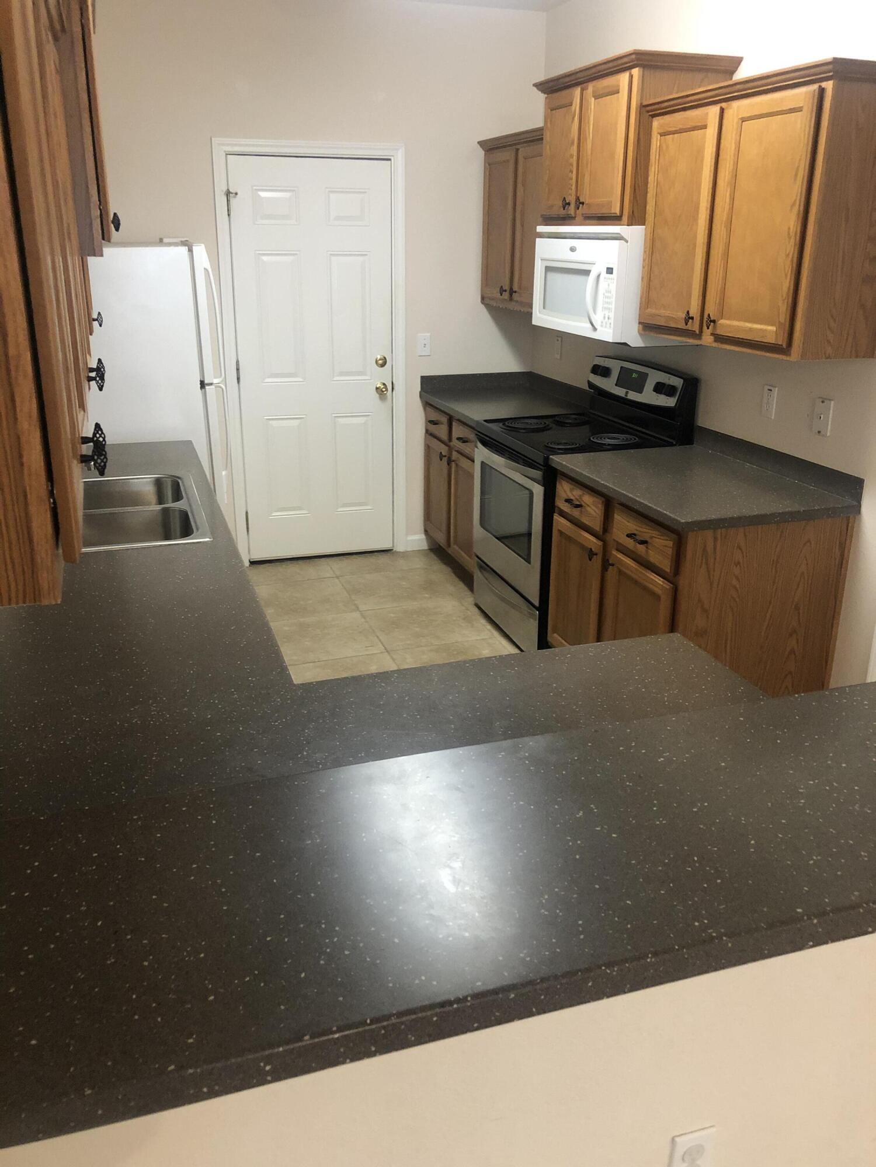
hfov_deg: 49.7
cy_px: 584
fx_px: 945
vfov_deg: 63.4
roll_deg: +0.6
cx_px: 438
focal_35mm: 28
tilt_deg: -19.8
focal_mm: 3.99
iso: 100
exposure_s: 1/12
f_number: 1.8
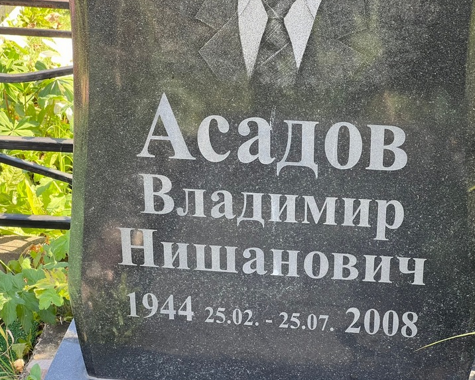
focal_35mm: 84
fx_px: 1181
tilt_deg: -28.0
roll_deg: +1.3
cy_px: 192
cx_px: 244
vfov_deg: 18.3
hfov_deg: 22.7
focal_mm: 9
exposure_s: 1/121
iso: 100
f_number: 2.8
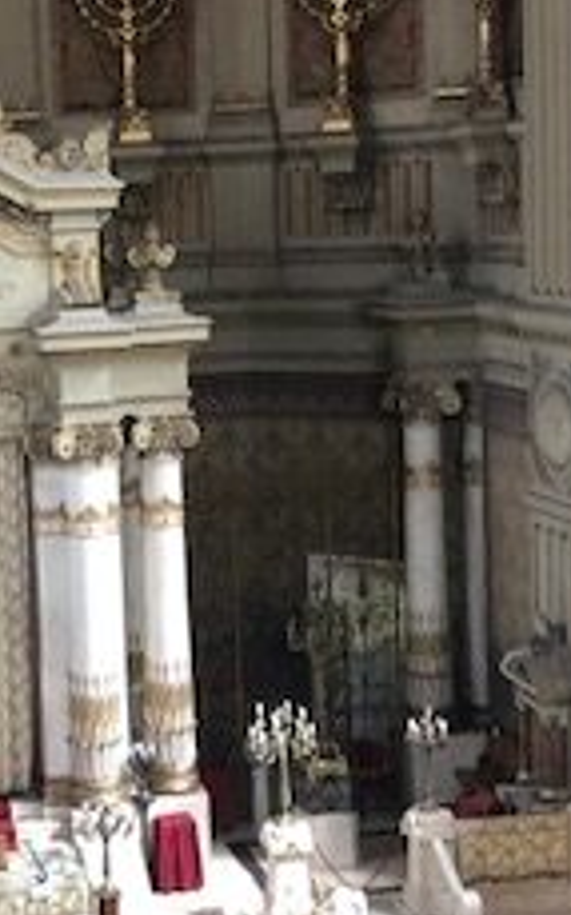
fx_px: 2068
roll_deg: +2.3
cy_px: 428
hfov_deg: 15.5
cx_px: 56
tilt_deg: -5.1
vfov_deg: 24.9
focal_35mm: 83
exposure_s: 1/17
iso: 40
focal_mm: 4
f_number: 1.8
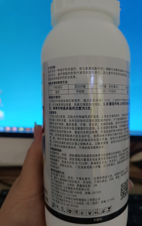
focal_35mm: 25
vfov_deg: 72.5
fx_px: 155
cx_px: 80
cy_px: 115
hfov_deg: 49.1
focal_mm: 5.59
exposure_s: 1/50
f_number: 1.88
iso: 1220
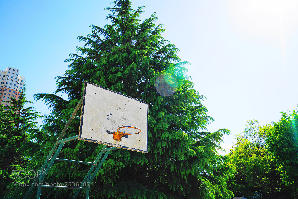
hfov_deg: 54.4
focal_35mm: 35
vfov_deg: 37.9
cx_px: 149
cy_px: 100
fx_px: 290
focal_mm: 35
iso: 100
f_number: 14
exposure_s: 1/80
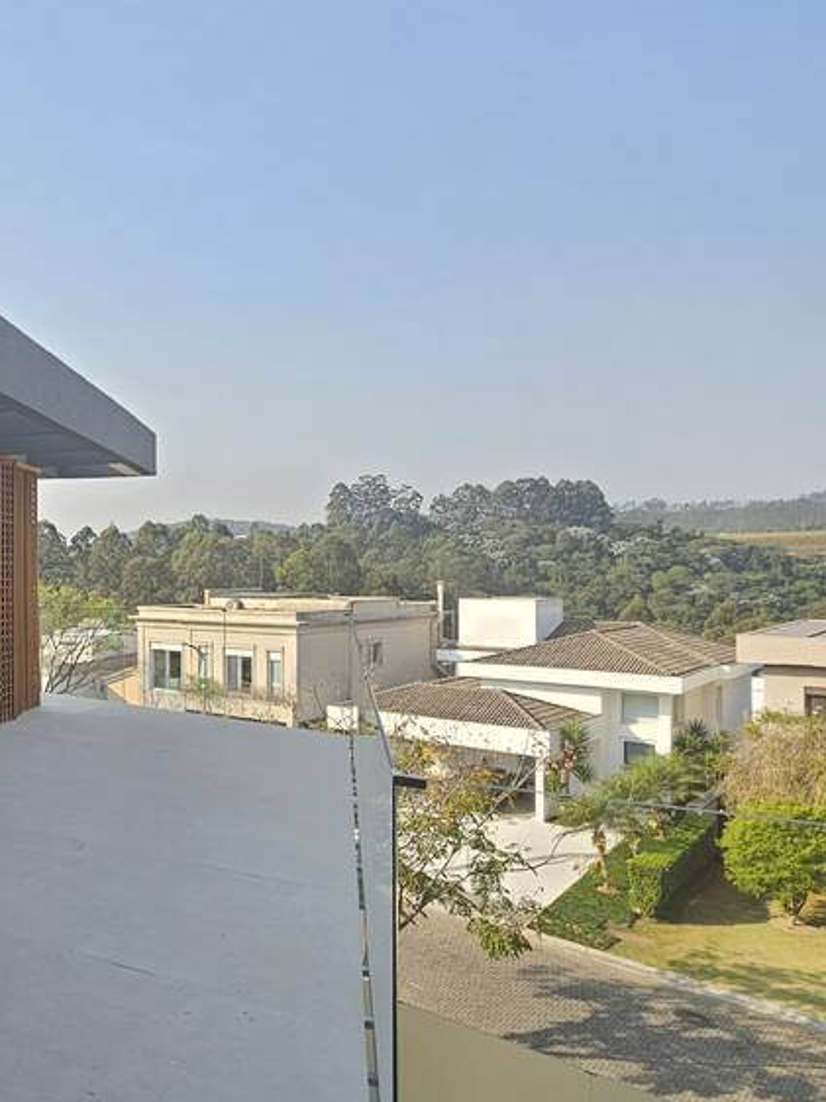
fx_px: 796
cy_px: 580
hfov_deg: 48.0
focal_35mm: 25
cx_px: 55
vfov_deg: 69.4
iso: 50
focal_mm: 2.2
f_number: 2.2
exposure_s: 1/1000
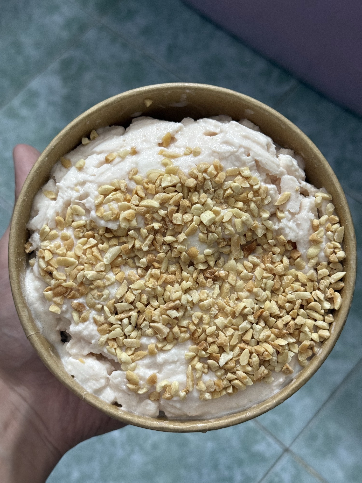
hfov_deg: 30.3
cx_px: 181
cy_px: 242
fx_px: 669
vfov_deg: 39.7
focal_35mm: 48
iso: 320
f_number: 1.78
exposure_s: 1/40
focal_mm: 6.76
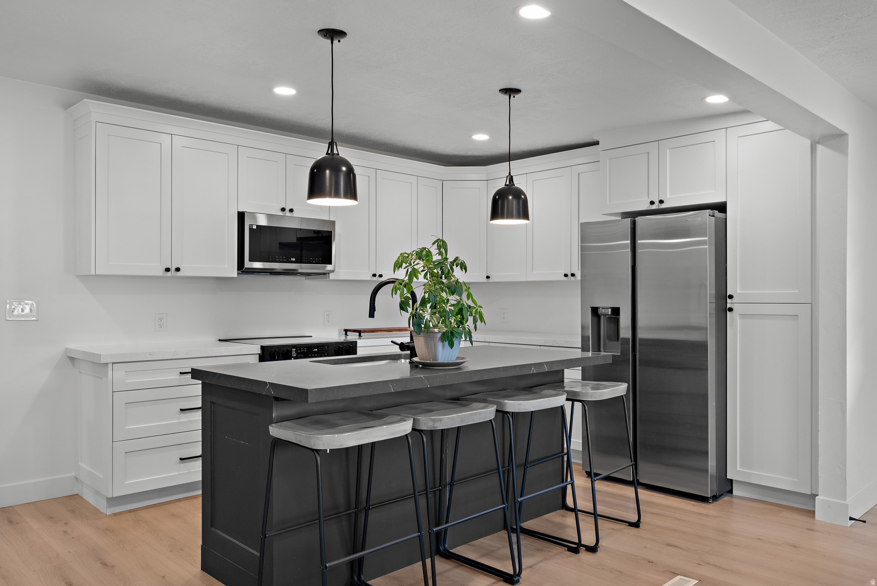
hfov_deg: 70.4
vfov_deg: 50.4
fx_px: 621
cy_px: 293
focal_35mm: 26
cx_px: 438
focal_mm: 25.5
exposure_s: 1/5
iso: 500
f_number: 8
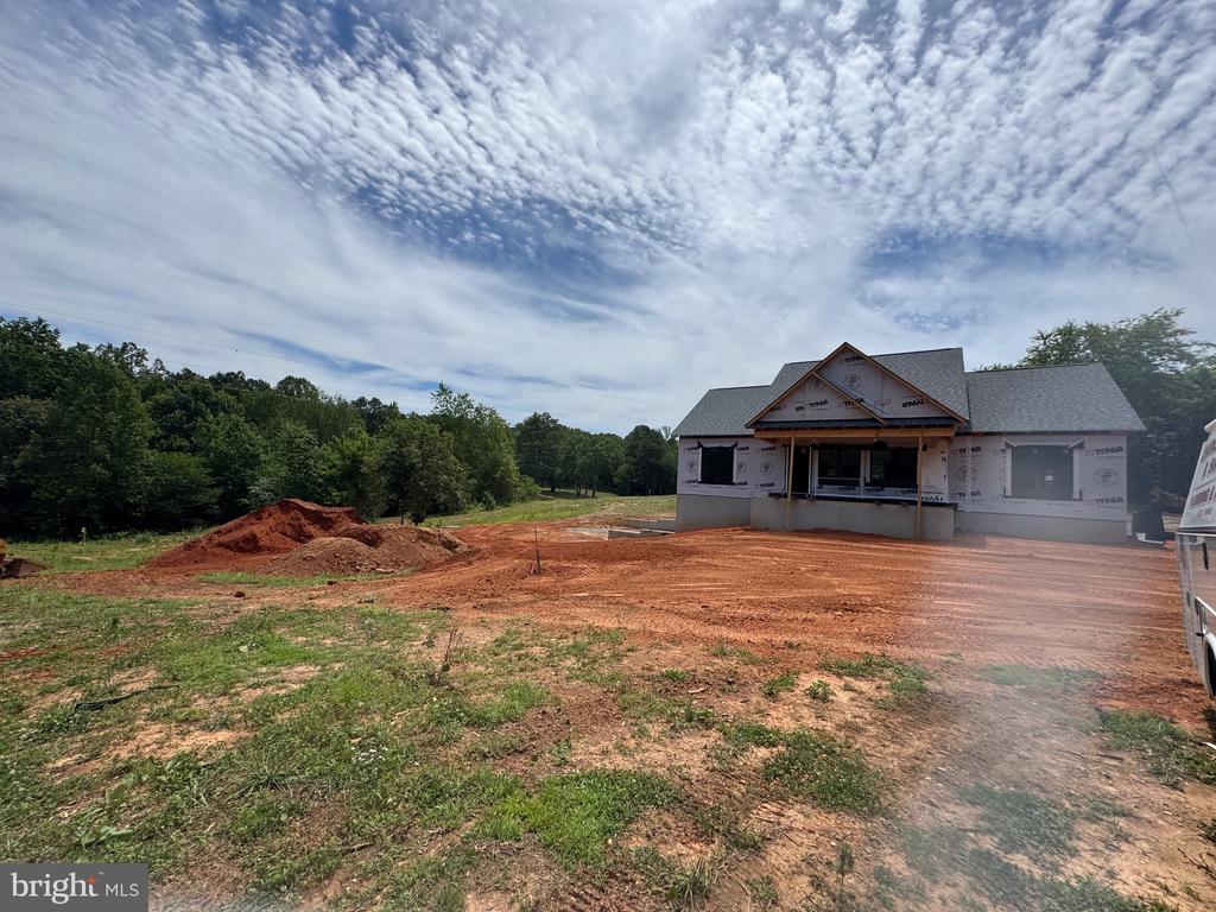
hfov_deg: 102.1
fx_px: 492
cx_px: 608
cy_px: 456
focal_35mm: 14
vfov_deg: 85.7
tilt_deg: +2.4
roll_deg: -3.9
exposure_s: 1/4132
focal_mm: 2.22
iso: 50
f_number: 2.2
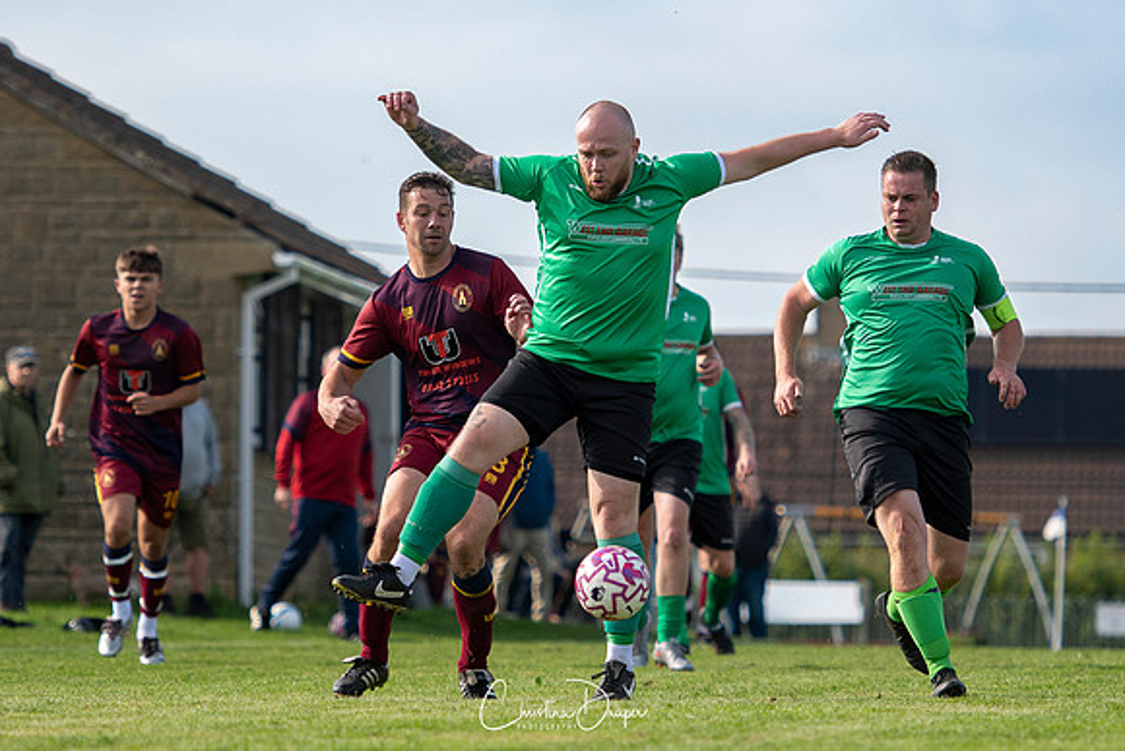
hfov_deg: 7.1
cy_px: 369
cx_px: 557
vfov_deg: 4.7
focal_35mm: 290
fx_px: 9065
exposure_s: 1/3200
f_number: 2.8
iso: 200
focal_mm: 140
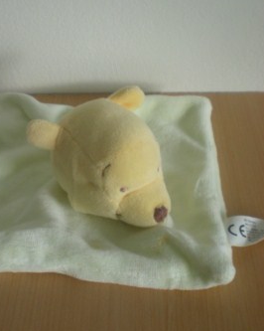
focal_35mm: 58
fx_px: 567
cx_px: 75
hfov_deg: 26.0
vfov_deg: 32.5
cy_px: 155
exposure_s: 1/37
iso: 200
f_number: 3.1
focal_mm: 6.3
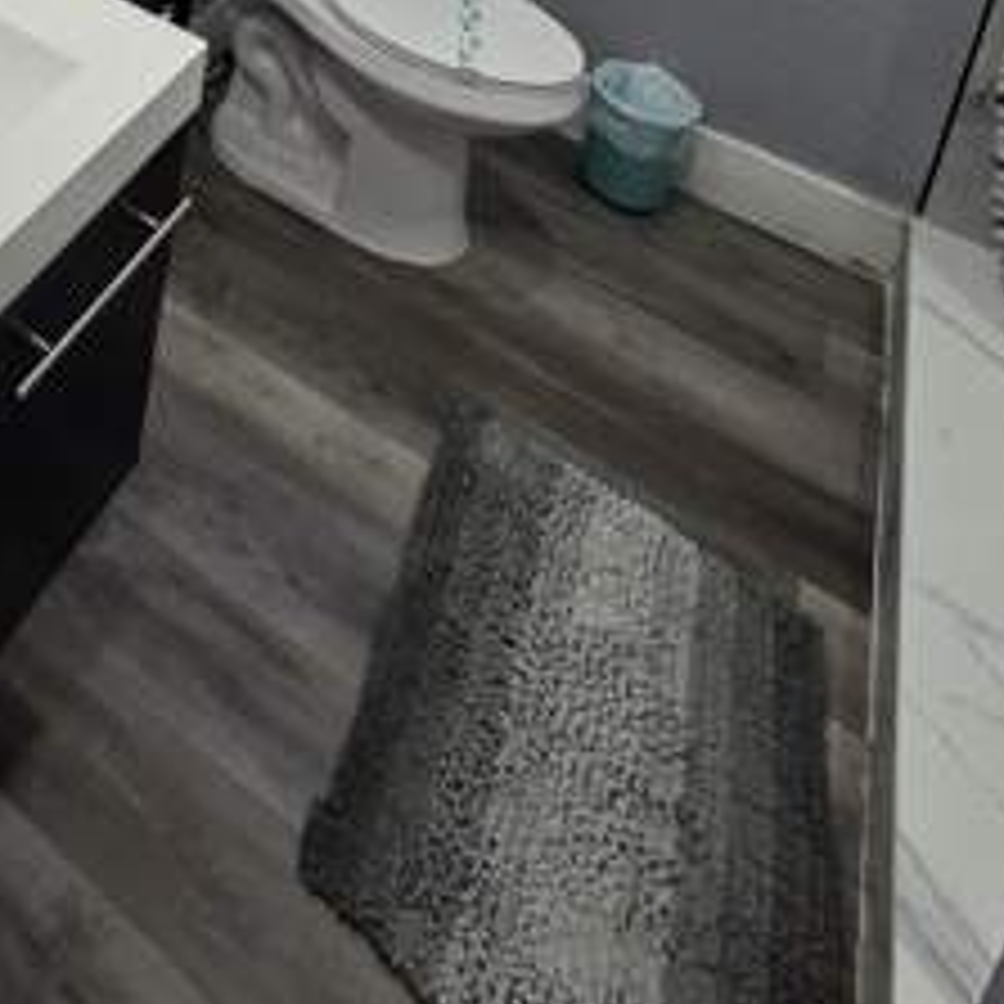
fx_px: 1083
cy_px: -401
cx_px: 68
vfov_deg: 32.1
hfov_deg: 44.4
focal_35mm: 33
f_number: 2.2
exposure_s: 1/120
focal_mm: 2.2
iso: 160
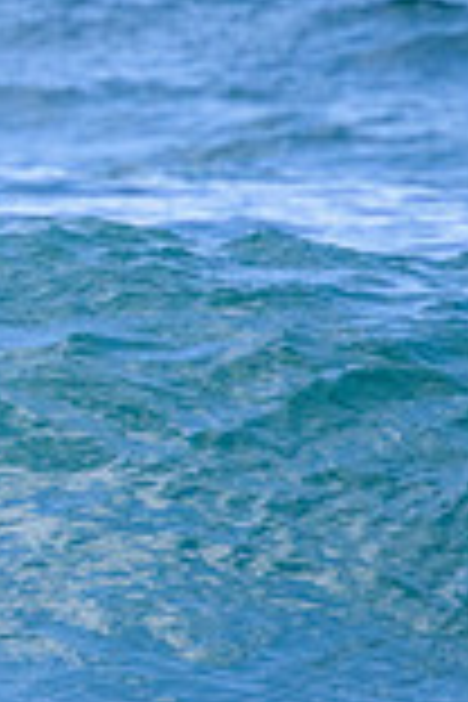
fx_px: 57852
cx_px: -770
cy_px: 308
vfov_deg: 0.7
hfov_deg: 0.5
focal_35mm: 2967
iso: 2500
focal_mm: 800
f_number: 11
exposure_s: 1/1600
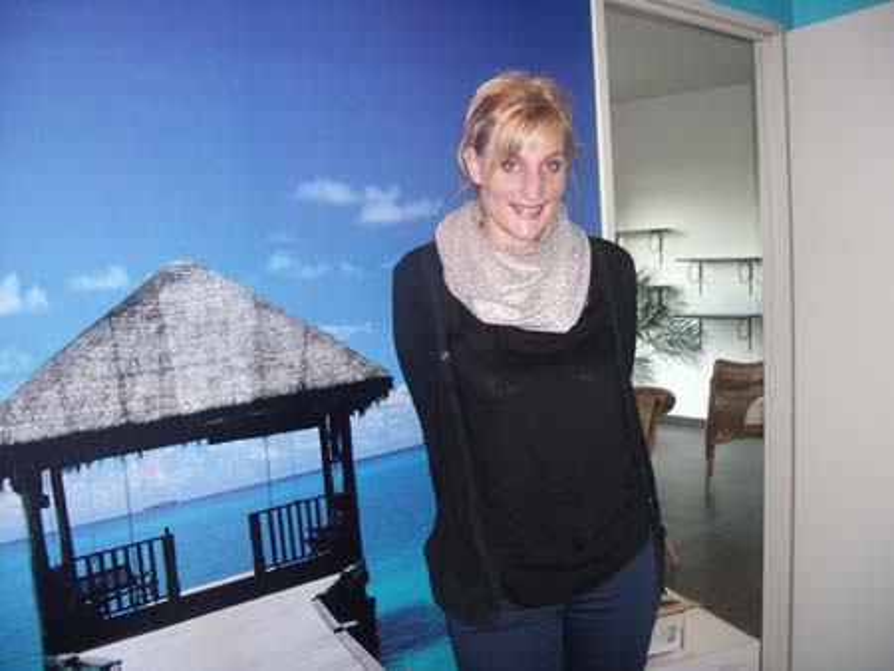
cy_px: 336
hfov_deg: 52.6
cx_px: 447
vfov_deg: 40.7
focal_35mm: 35
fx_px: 904
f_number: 2.6
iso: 200
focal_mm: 5.8
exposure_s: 1/60
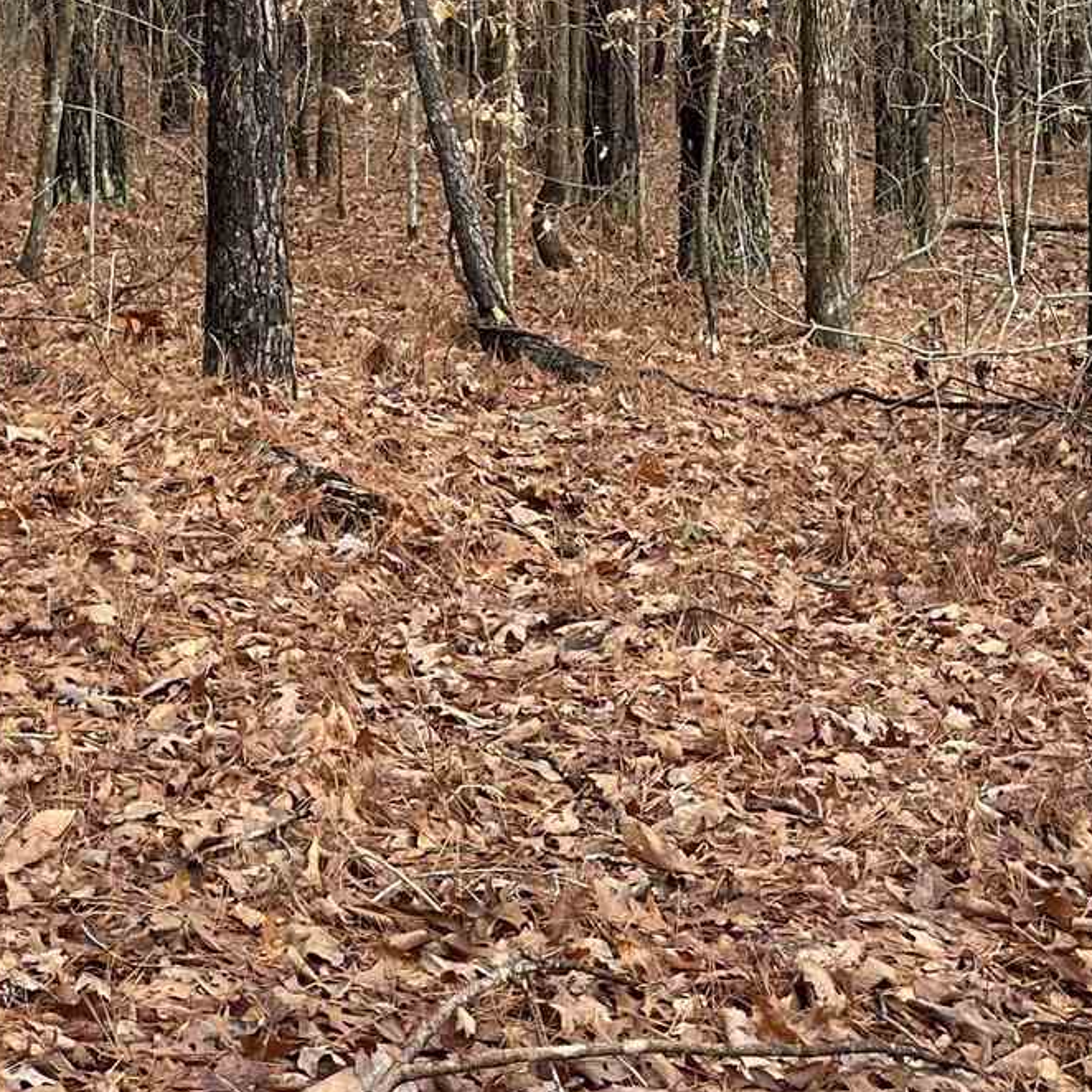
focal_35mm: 80
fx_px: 2855
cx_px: 163
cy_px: -167
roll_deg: +1.5
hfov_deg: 21.3
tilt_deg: +7.4
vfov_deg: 20.4
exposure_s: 1/304
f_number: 1.6
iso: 50
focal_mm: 5.1
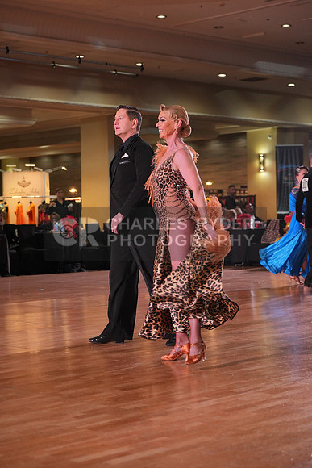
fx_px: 909
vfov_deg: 28.8
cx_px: 156
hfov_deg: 19.5
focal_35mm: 70
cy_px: 234
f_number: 4
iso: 1600
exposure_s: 1/500
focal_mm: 70
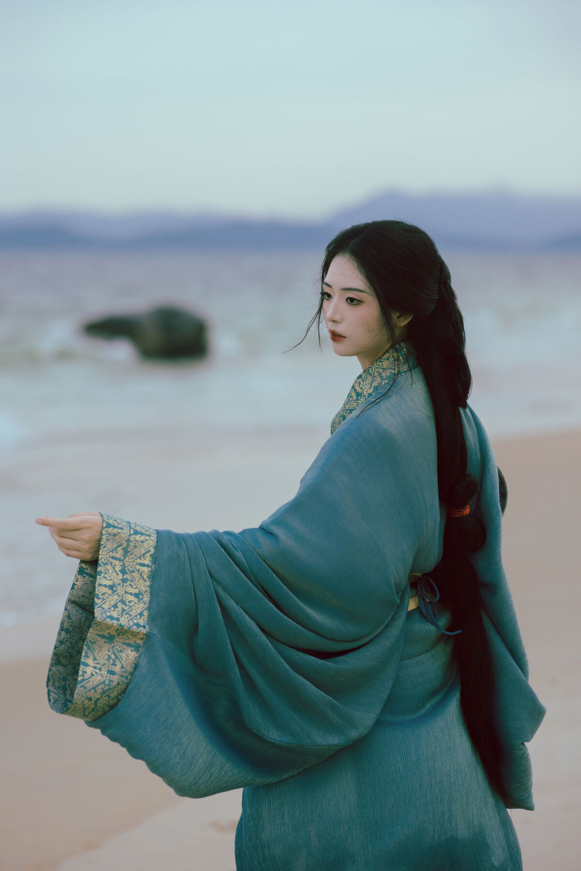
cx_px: 290
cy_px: 436
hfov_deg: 16.1
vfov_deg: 23.9
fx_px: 2058
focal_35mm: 85
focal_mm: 85
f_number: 2.5
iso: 250
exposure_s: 1/1250
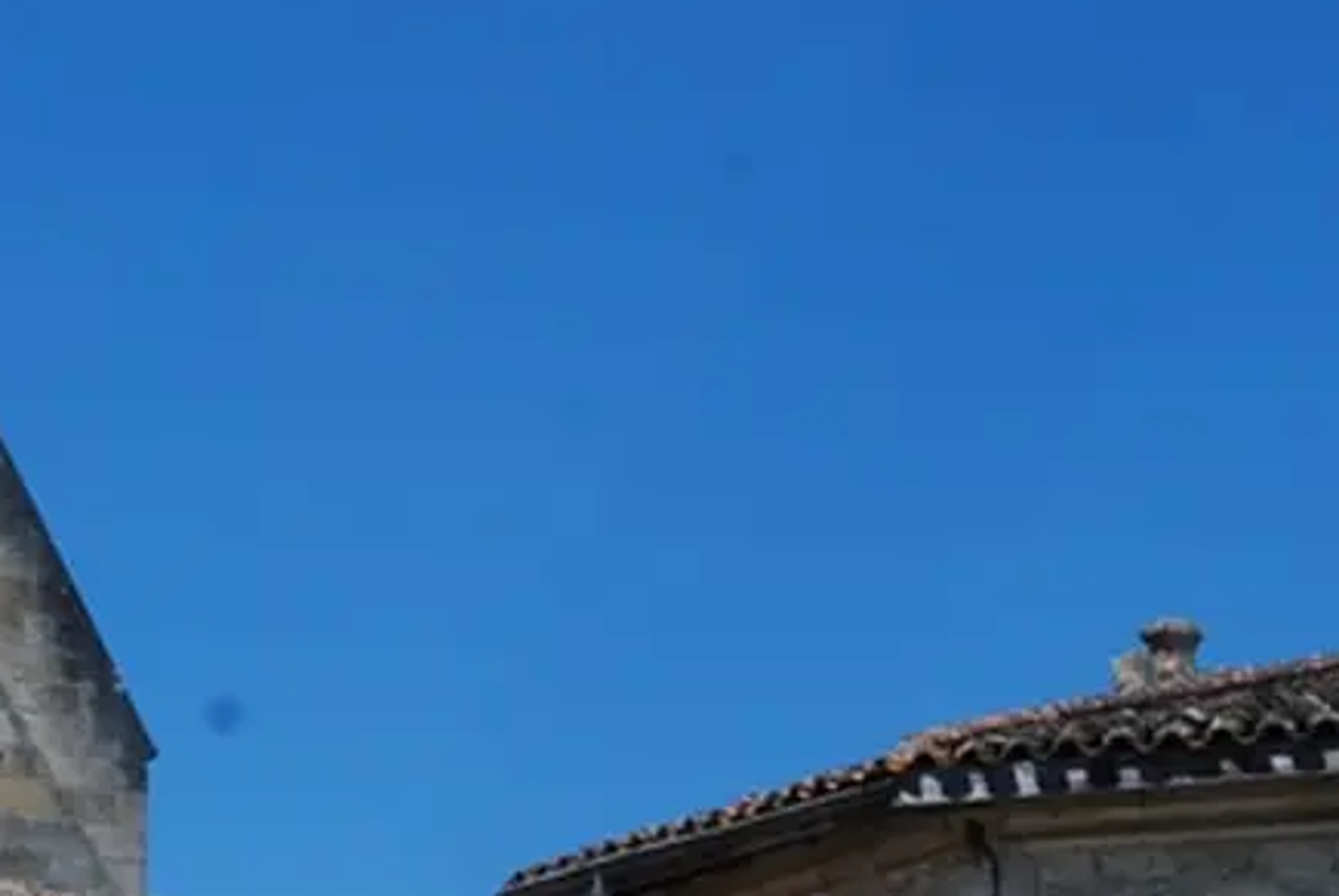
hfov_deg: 15.7
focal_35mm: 128
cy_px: 640
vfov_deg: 10.7
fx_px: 4780
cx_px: 37
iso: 320
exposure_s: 1/500
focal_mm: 31
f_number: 11
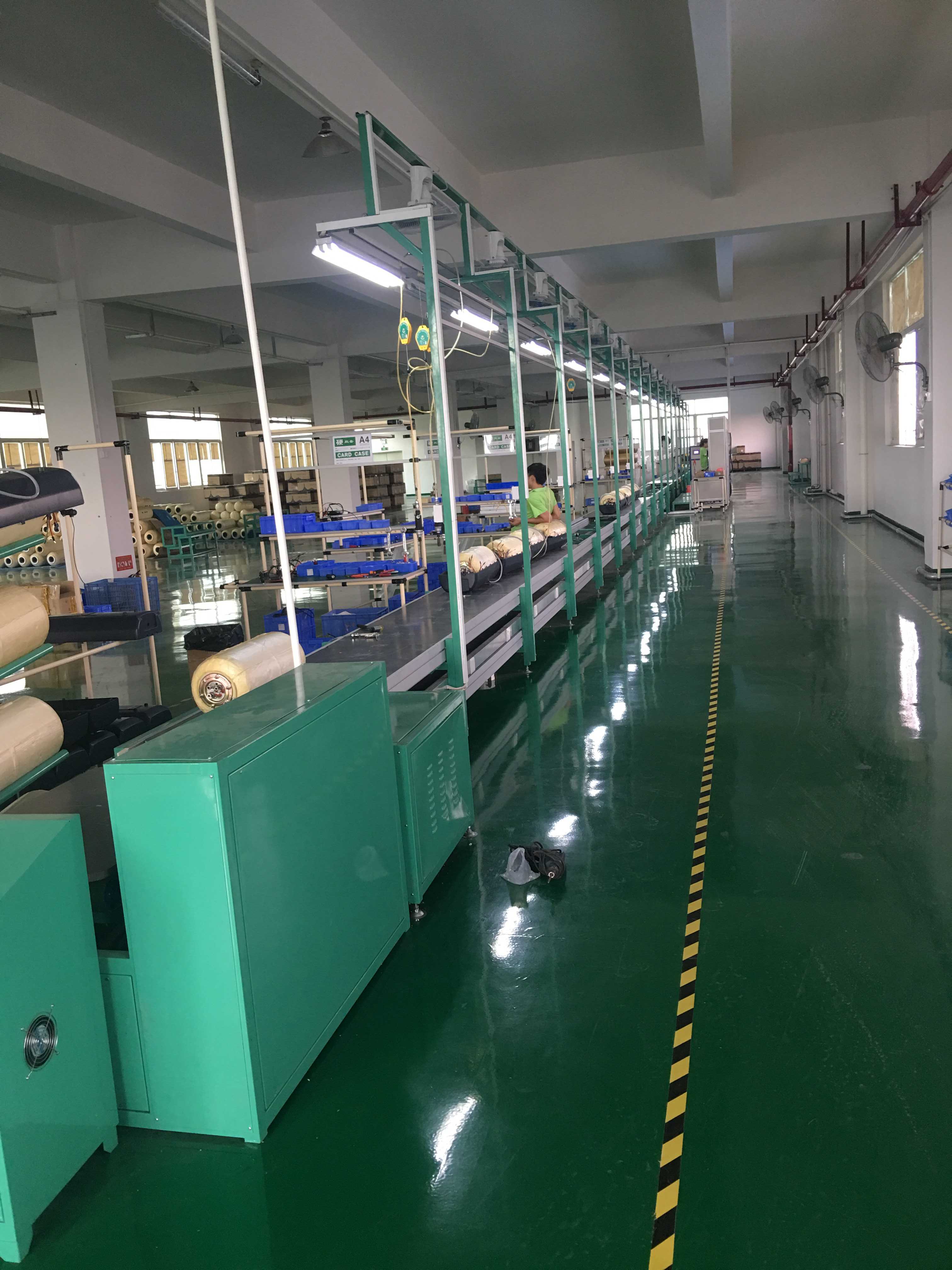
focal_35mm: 29
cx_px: 476
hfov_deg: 48.2
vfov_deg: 61.7
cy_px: 635
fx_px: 1063
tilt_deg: -8.3
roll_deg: +4.0
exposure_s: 1/17
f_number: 2.2
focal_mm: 4.15
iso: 64
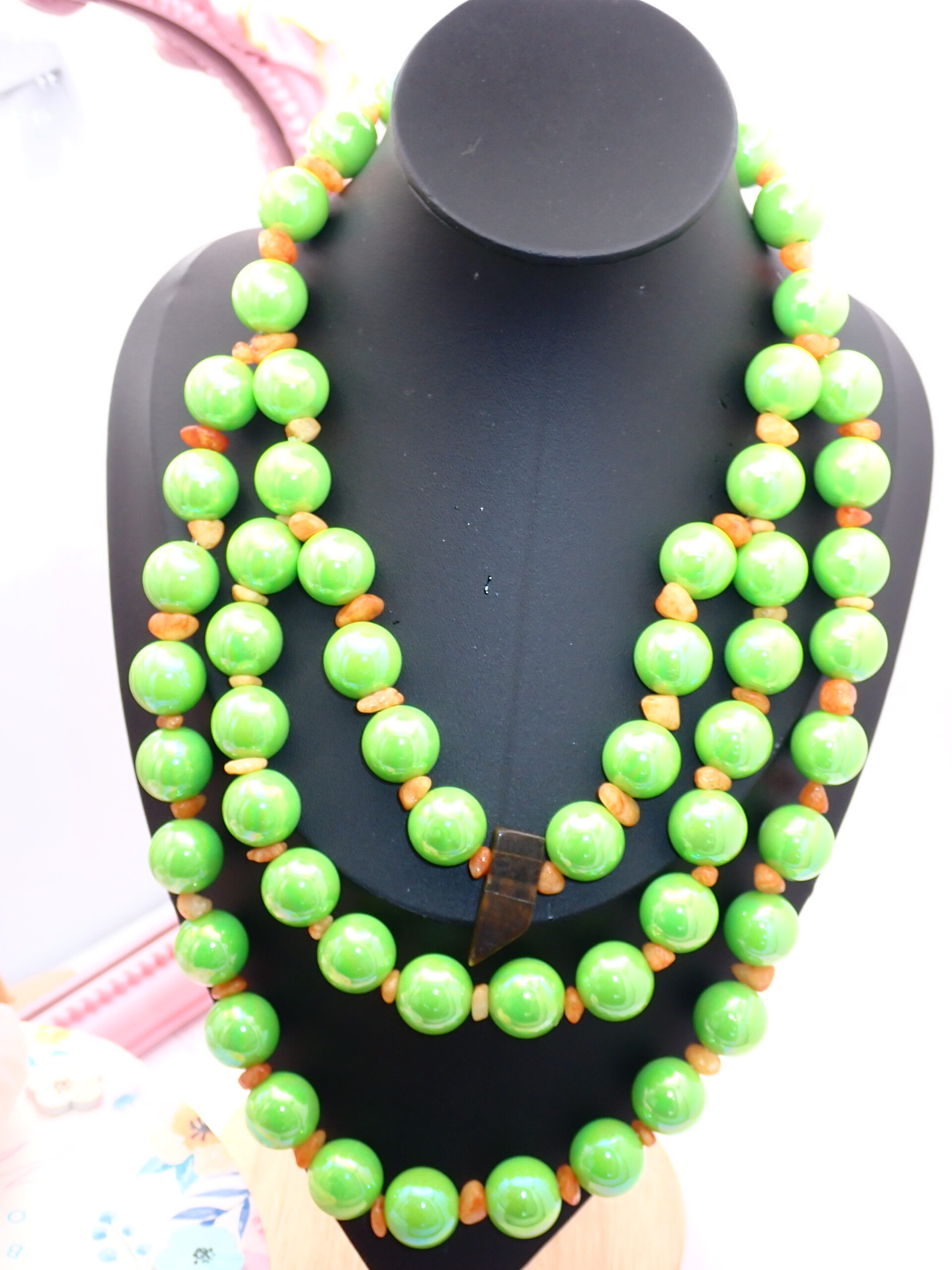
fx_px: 1723
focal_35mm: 47
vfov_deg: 40.4
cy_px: 635
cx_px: 476
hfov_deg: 30.9
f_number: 3.1
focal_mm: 8.4
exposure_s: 1/50
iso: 200
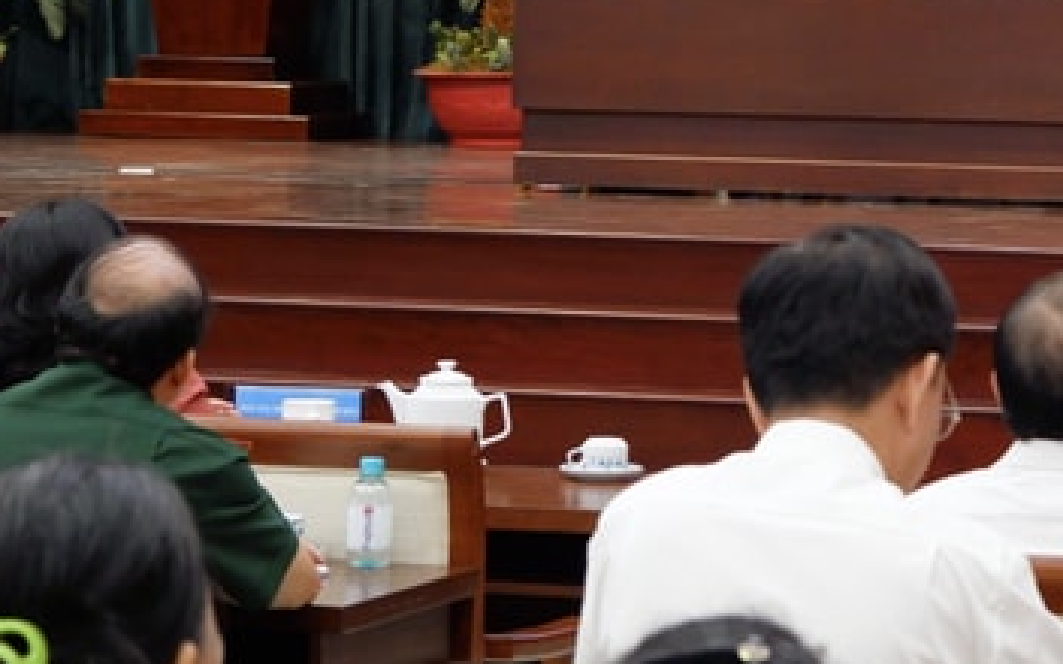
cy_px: -103
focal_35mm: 138
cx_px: 1220
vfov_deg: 9.4
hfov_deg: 14.7
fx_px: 3998
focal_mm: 35.8
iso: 1000
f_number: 4
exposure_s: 1/52
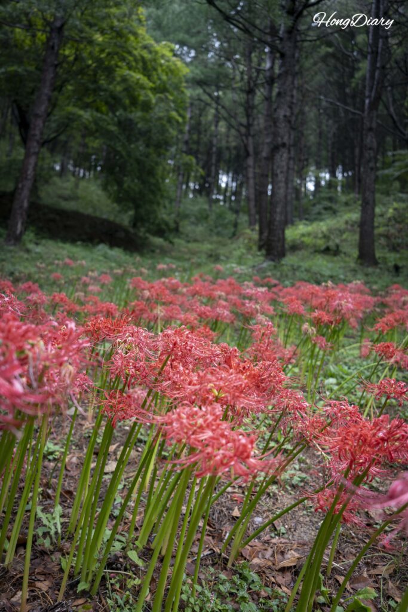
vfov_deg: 65.5
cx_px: 204
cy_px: 306
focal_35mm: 28
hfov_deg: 46.4
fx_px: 476
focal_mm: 28
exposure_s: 1/160
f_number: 4
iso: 250
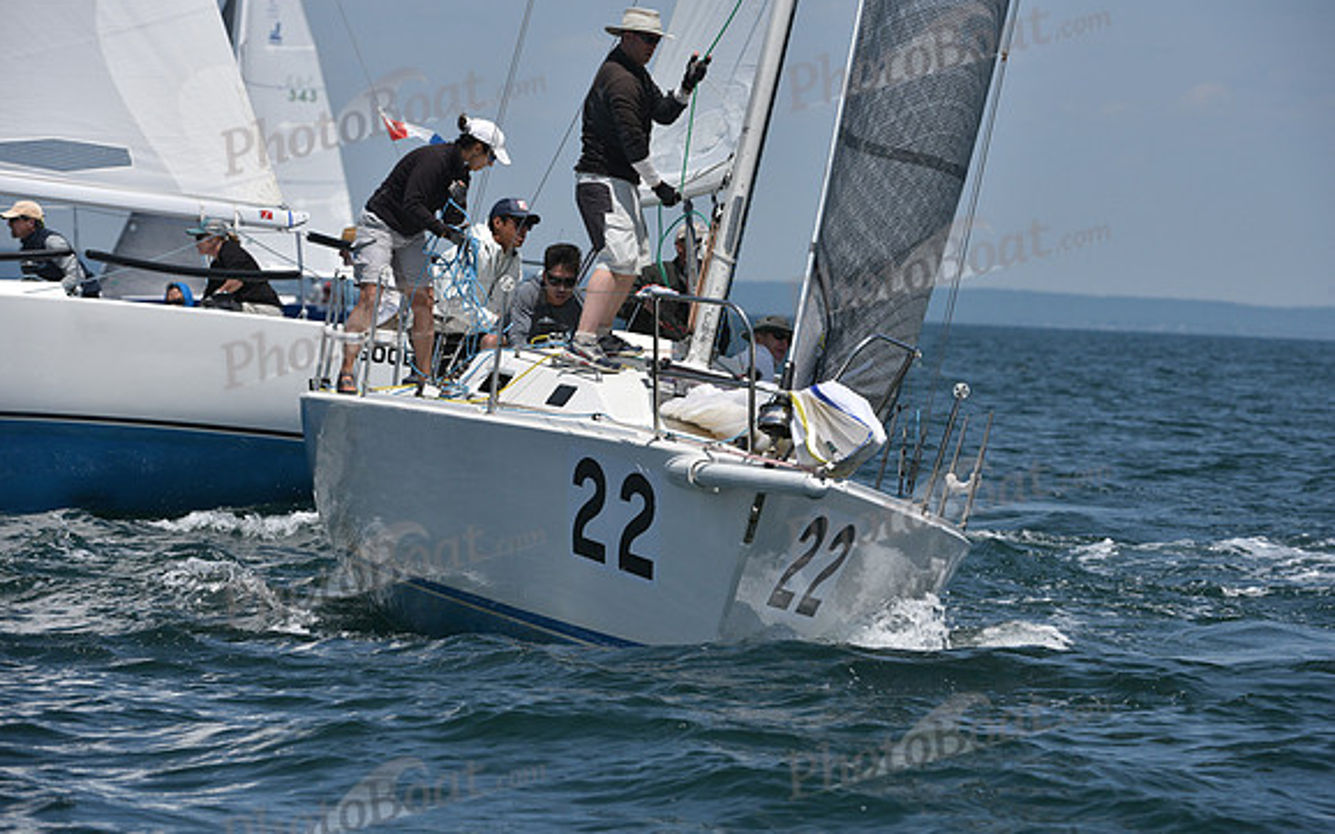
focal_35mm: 266
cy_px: 417
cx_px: 668
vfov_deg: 4.9
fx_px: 9676
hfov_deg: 7.9
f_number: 8
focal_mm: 260
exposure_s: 1/1600
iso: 320
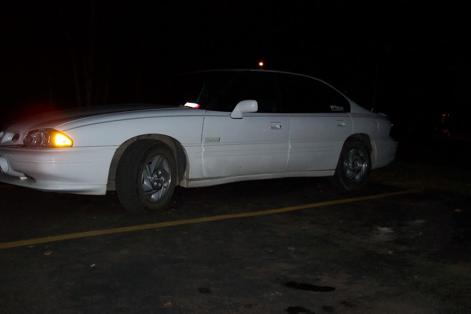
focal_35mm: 38
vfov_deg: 35.1
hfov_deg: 50.7
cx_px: 236
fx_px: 497
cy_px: 157
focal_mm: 8
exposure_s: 1/30
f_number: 2.8
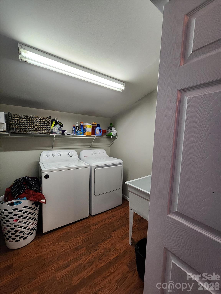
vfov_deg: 106.2
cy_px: 147
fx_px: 111
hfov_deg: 89.9
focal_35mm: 13
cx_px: 110
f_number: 2.2
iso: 400
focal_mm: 2.2
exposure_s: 1/60
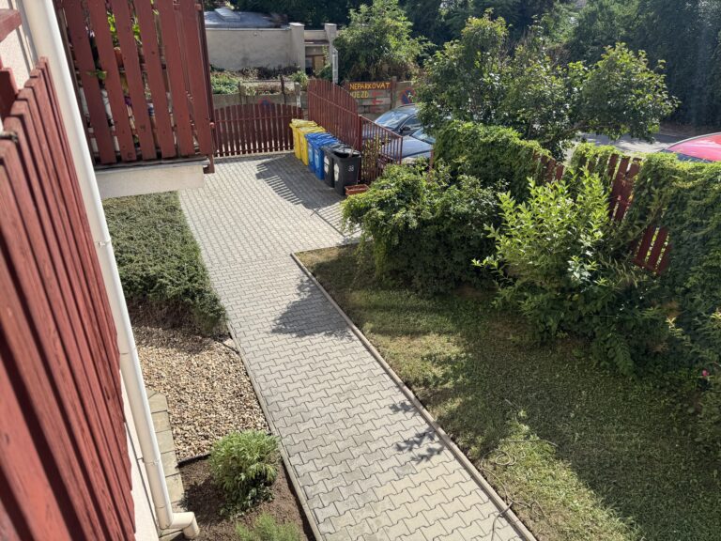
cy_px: 270
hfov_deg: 71.6
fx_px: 500
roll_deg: -1.9
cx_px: 360
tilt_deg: -28.9
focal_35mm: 24
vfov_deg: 56.8
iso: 80
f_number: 1.78
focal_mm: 6.76
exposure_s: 1/2833
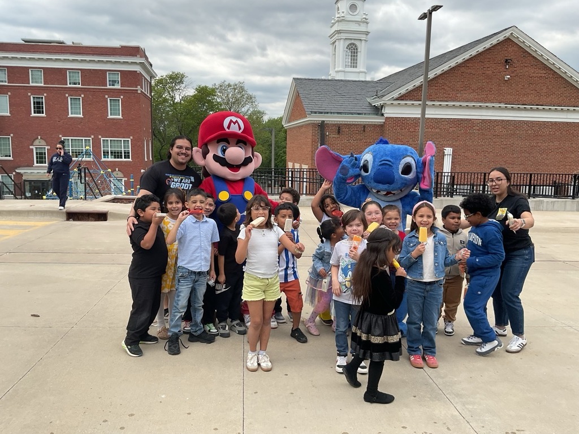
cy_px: 217
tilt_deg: -7.8
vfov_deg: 48.2
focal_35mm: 29
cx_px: 290
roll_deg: -0.4
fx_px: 485
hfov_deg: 61.7
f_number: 1.8
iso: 16
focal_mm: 3
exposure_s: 1/1015
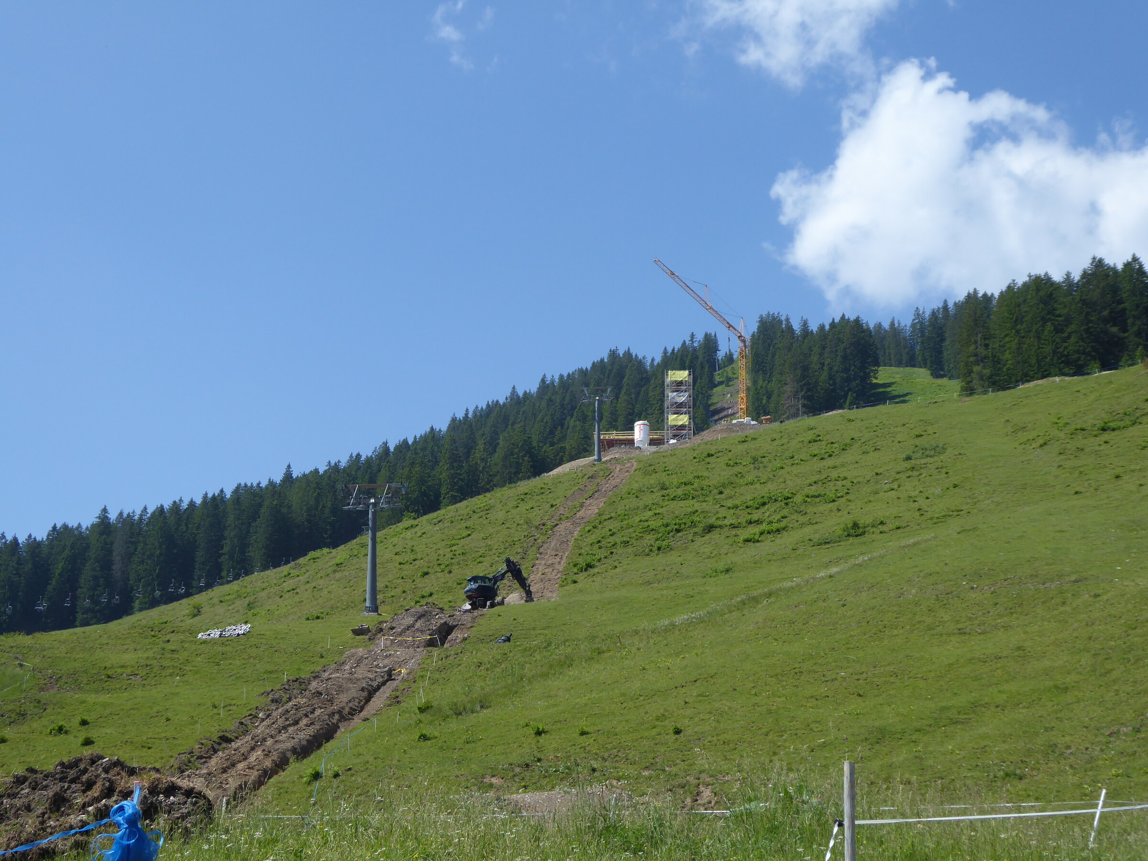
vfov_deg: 27.5
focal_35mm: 53
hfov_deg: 36.2
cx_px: 574
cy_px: 430
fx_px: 1758
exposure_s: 1/500
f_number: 4.1
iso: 80
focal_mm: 9
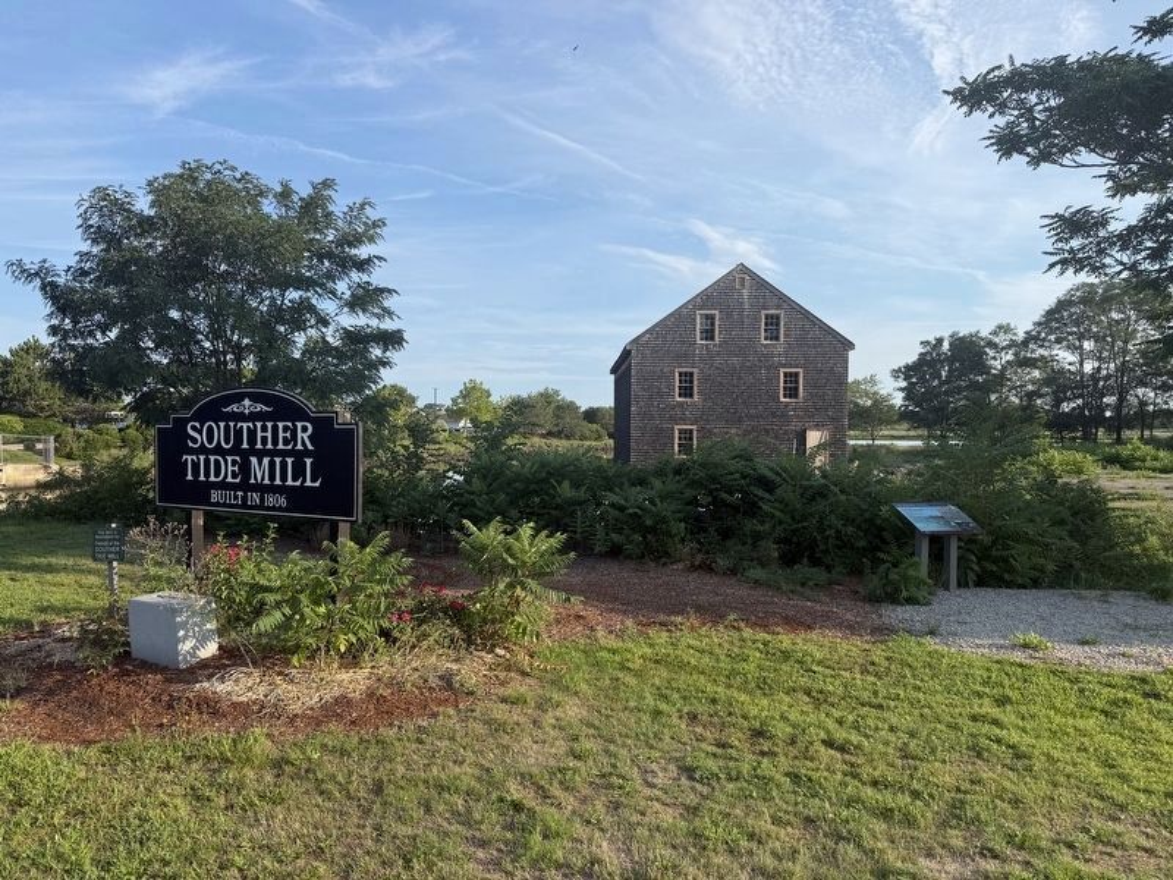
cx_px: 586
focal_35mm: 24
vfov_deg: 56.8
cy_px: 440
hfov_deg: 71.6
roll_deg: +0.1
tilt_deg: -1.1
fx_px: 813
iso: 80
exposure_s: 1/3021
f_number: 1.78
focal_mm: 6.76
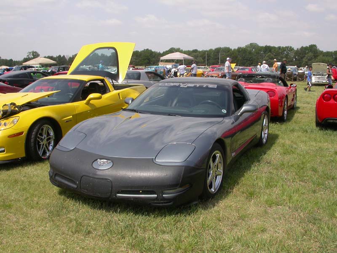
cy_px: 126
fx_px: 370
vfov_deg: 37.7
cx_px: 168
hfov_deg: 49.0
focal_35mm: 38
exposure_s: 1/404
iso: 100
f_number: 6.7
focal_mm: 7.85
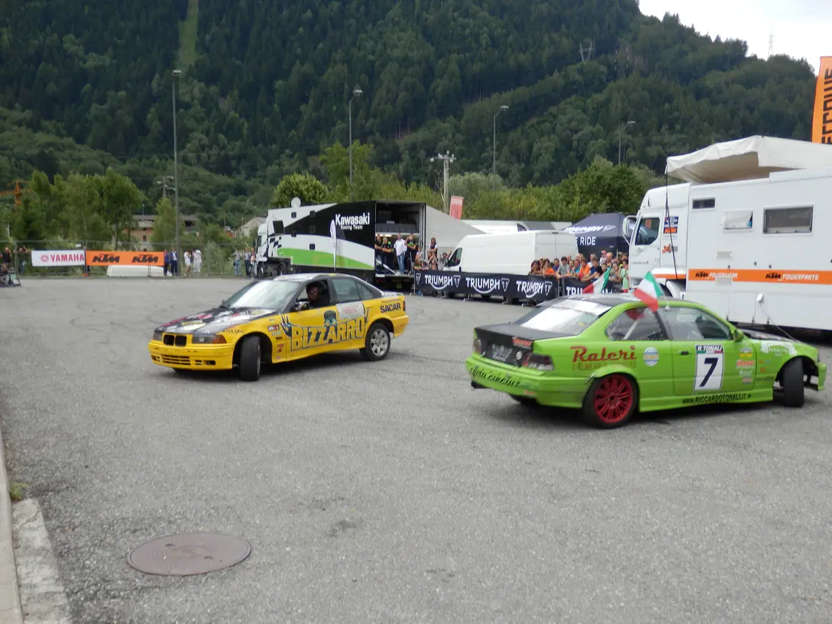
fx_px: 793
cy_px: 312
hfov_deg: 55.4
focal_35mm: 33
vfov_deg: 42.9
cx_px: 416
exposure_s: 1/125
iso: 80
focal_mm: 6
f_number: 3.4
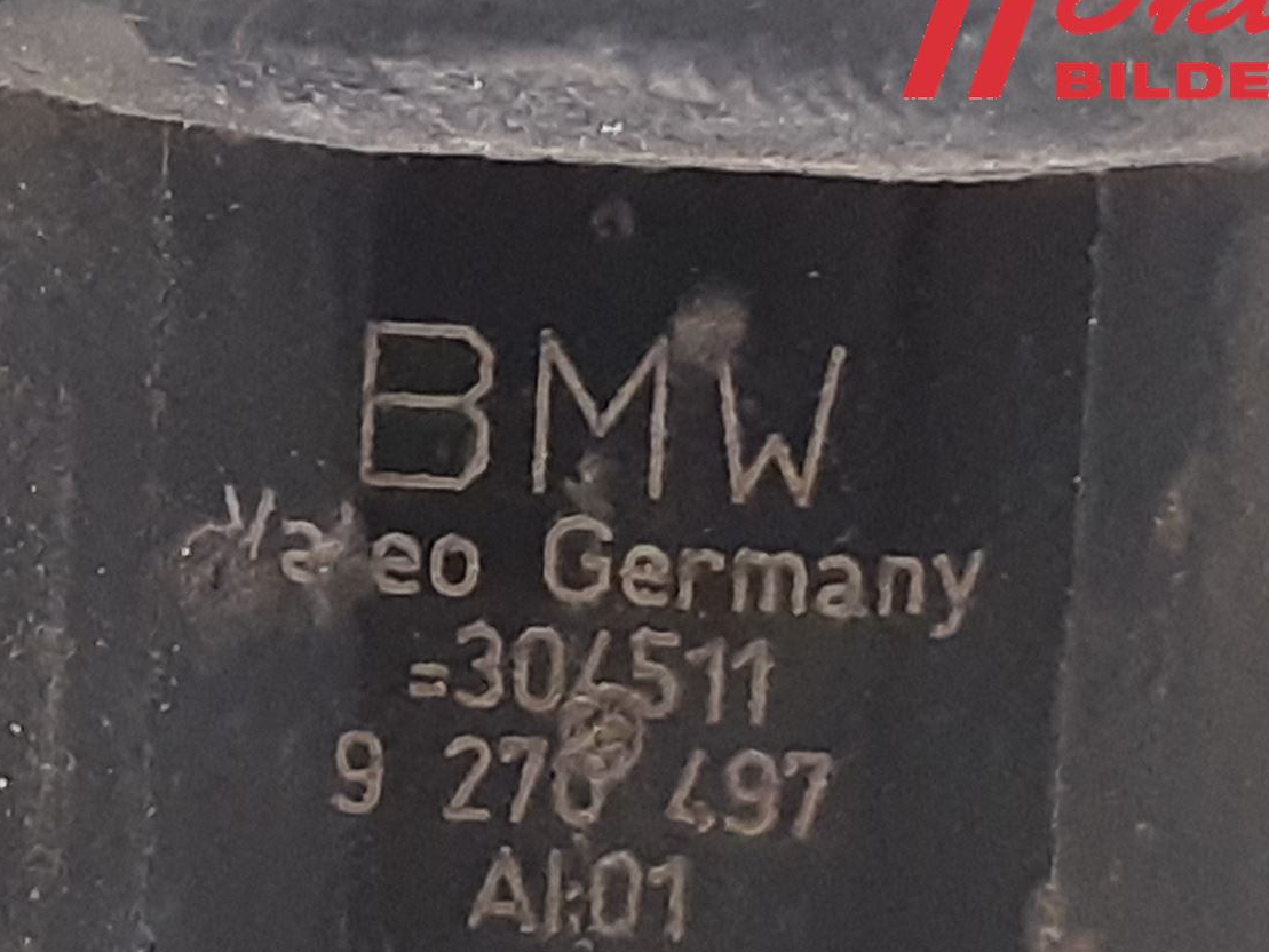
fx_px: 1760
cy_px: 784
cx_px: 433
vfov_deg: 29.5
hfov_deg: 39.2
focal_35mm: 48
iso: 250
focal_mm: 3.93
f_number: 1.7
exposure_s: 1/25
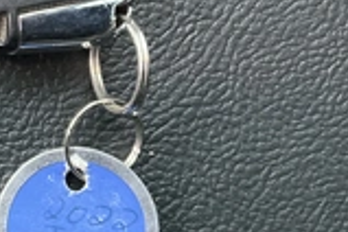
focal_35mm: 76
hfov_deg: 24.5
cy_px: 13
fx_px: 735
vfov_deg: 17.6
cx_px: -53
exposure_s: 1/43
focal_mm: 3
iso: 320
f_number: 1.8
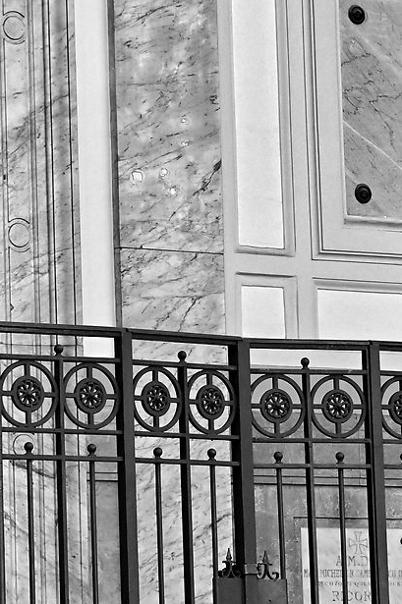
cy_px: 223
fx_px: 3272
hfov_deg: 7.0
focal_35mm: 195
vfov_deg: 10.6
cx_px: 247
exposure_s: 1/250
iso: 200
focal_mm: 50
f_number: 9
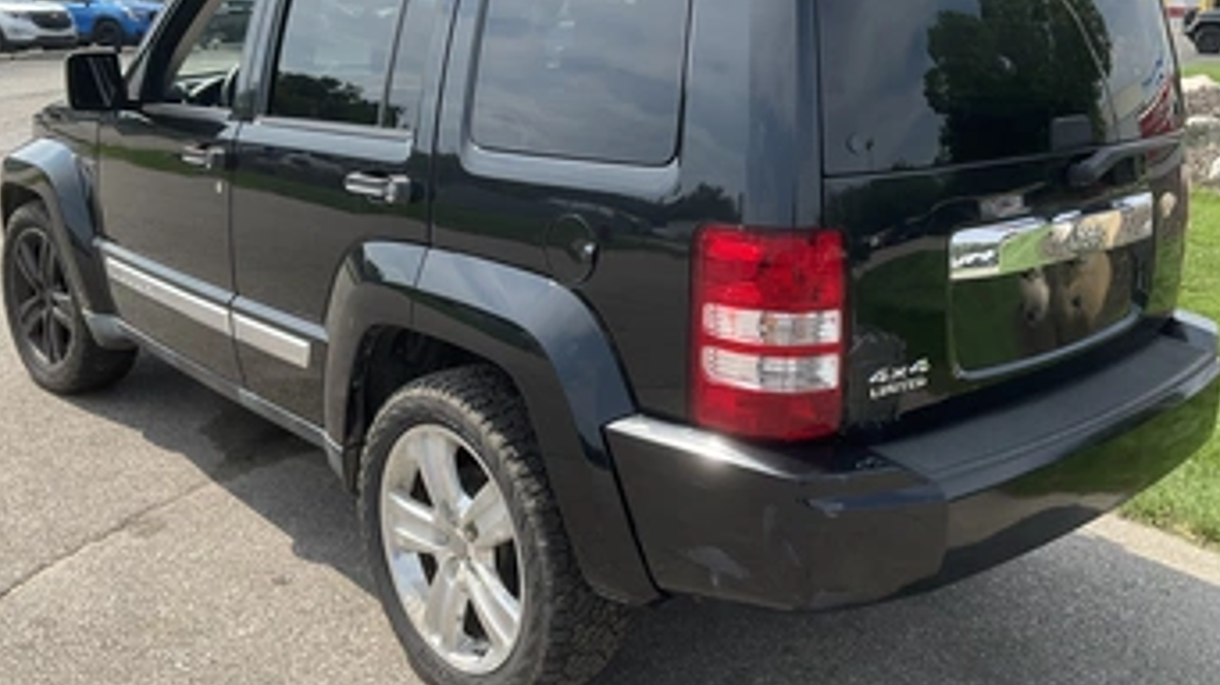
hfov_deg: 54.0
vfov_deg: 31.8
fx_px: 1196
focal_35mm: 37
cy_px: 268
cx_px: 592
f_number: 1.8
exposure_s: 1/1055
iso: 25
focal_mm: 3
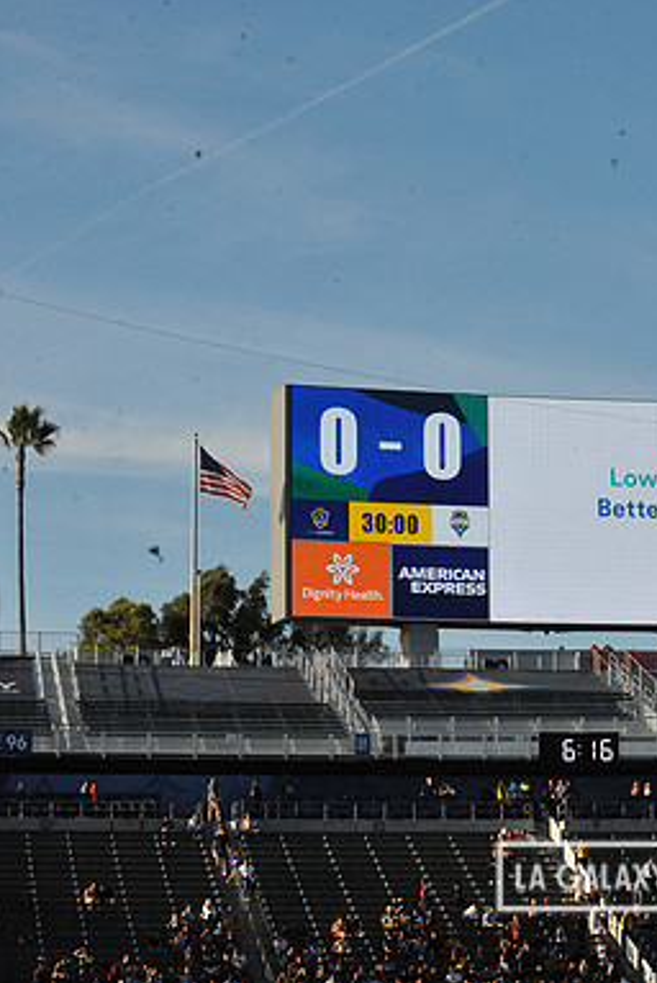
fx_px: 3306
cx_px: 678
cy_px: 490
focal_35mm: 121
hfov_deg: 11.2
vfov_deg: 16.9
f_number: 18
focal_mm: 80
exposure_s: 1/1250
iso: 1600
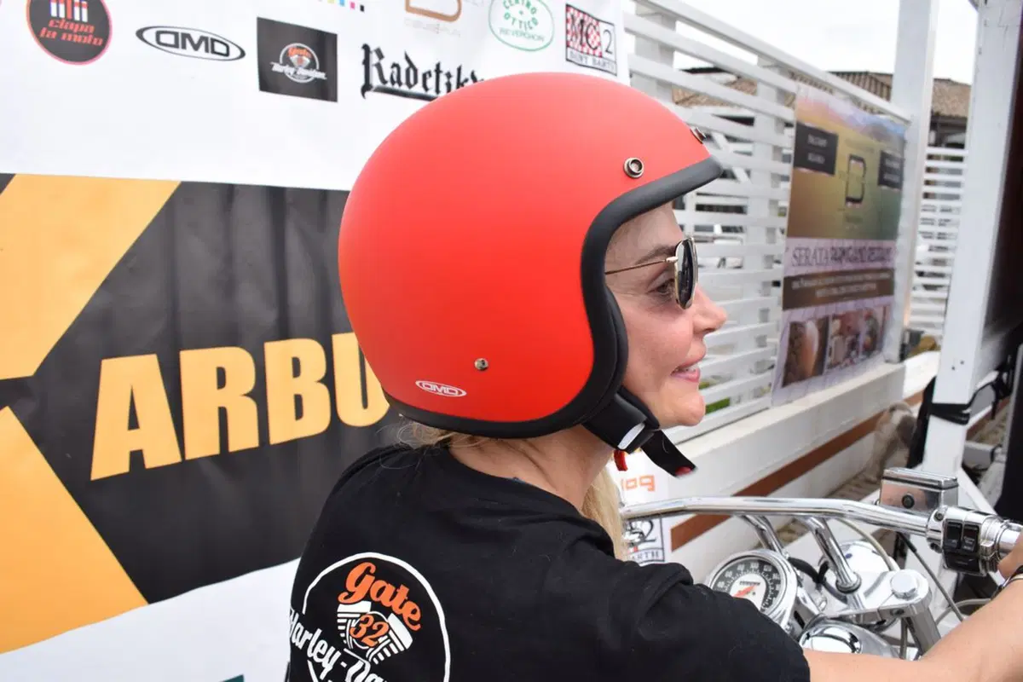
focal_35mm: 30
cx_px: 512
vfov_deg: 43.6
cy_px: 341
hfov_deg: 61.9
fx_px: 852
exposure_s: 1/320
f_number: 9
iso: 200
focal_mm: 20
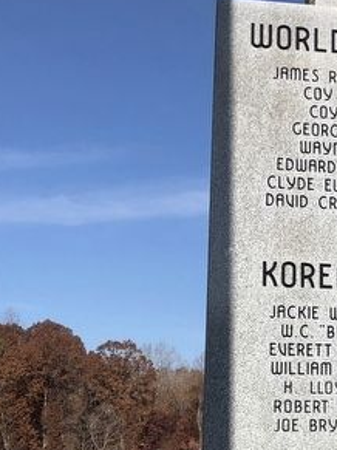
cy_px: 399
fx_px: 1000
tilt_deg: +1.1
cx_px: 403
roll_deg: -0.1
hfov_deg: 18.2
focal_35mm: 77
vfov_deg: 24.7
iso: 20
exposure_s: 1/3003
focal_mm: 4
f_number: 1.8
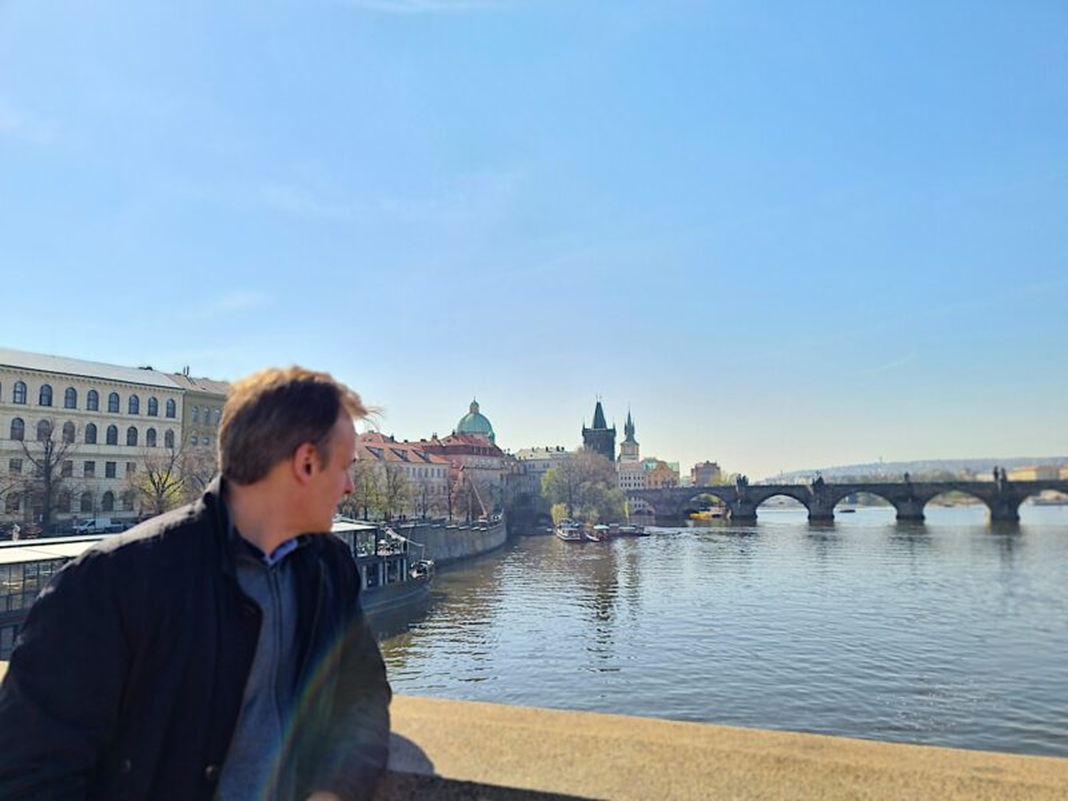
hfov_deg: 67.3
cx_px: 534
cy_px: 400
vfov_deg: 53.1
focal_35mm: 26
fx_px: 802
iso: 50
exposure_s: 1/1864
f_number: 1.8
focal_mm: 5.4
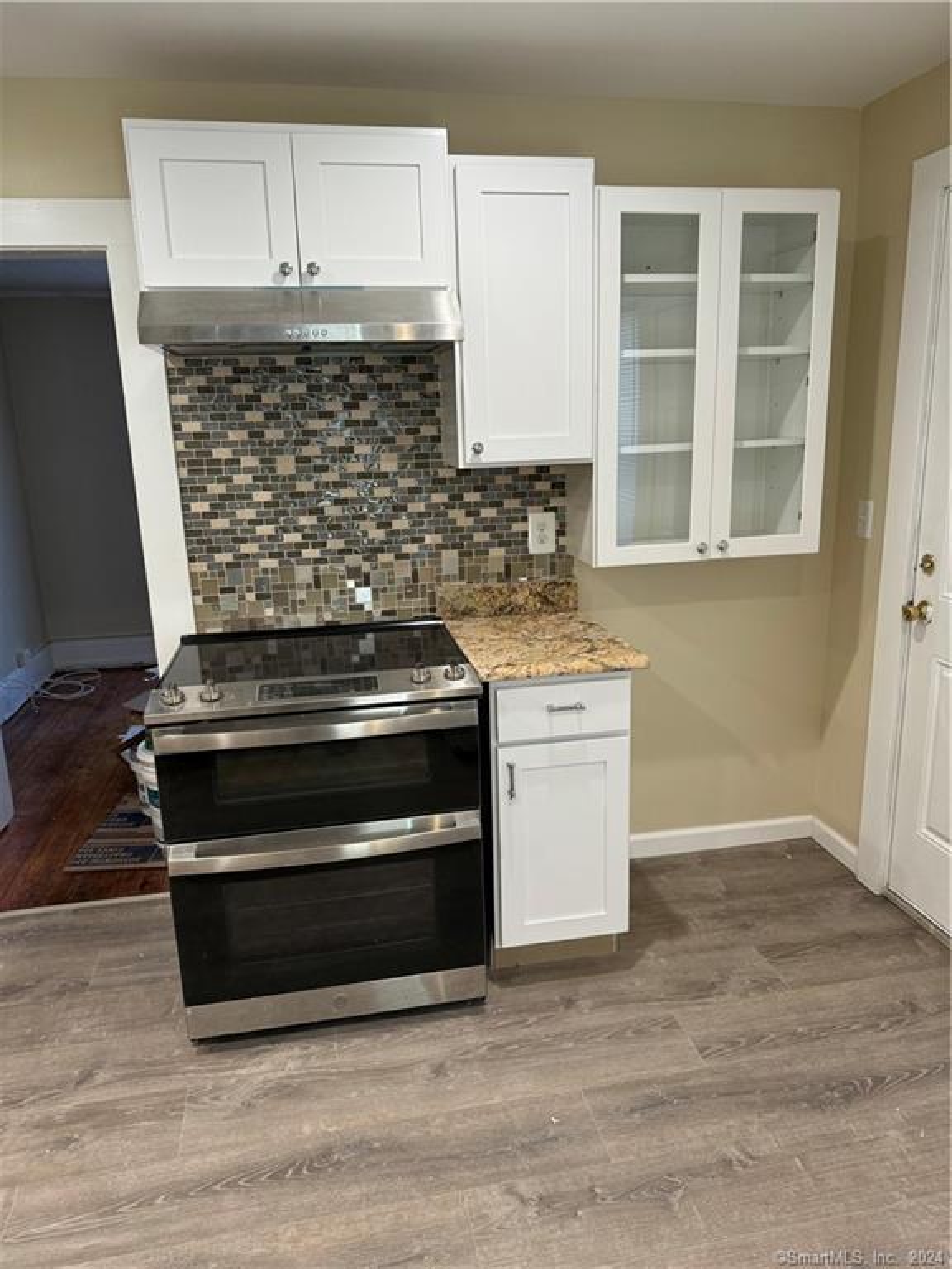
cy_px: 634
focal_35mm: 24
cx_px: 476
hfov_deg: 56.8
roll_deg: +3.4
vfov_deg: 71.6
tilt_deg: -14.5
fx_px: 880
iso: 200
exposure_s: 1/120
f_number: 1.78
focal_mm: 6.86
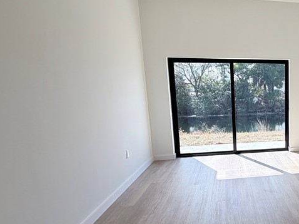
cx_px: 288
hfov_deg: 50.5
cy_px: 129
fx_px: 259
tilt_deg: -9.5
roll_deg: +0.8
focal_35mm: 30
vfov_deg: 46.6
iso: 40
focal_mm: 2.22
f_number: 2.2
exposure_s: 1/506
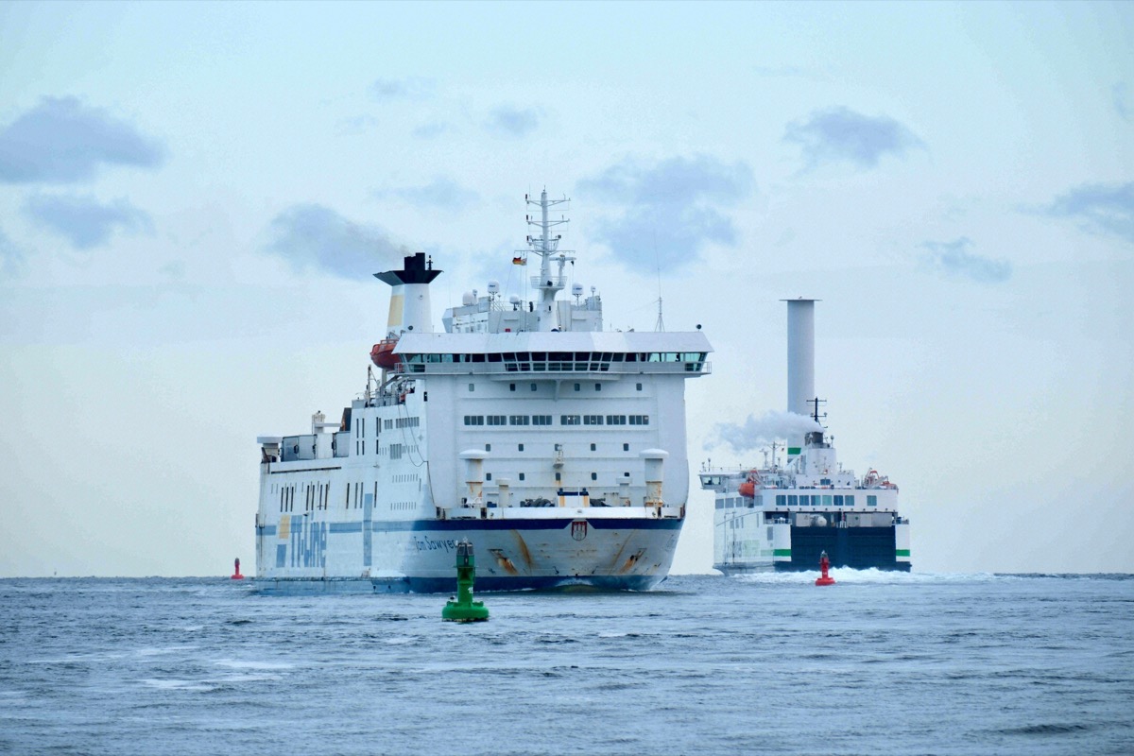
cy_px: 378
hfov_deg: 4.6
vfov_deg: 3.1
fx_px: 14174
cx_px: 567
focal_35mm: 450
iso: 250
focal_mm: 300
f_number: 5.6
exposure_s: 1/450
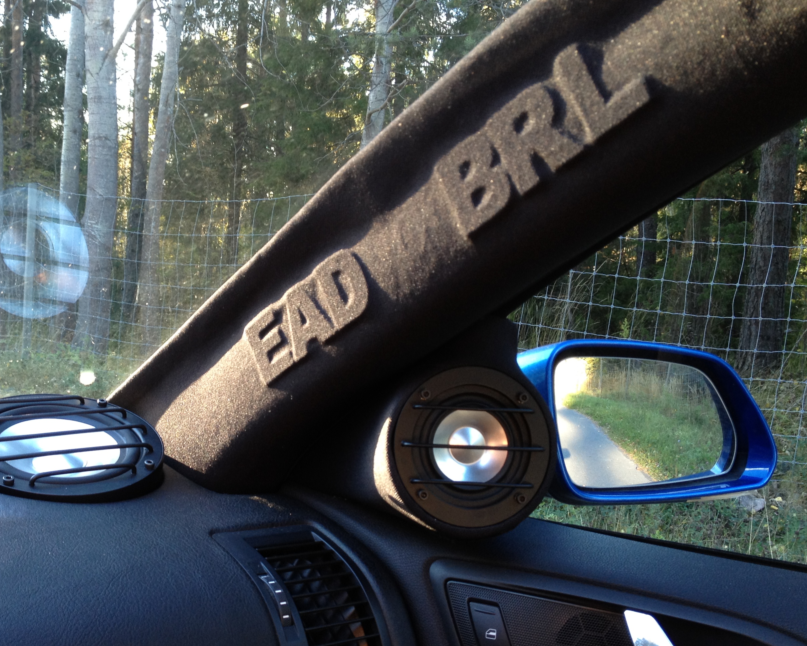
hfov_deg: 40.0
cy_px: 367
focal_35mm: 46
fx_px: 1099
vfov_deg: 32.7
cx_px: 299
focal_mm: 4.28
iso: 64
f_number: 2.4
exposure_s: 1/20
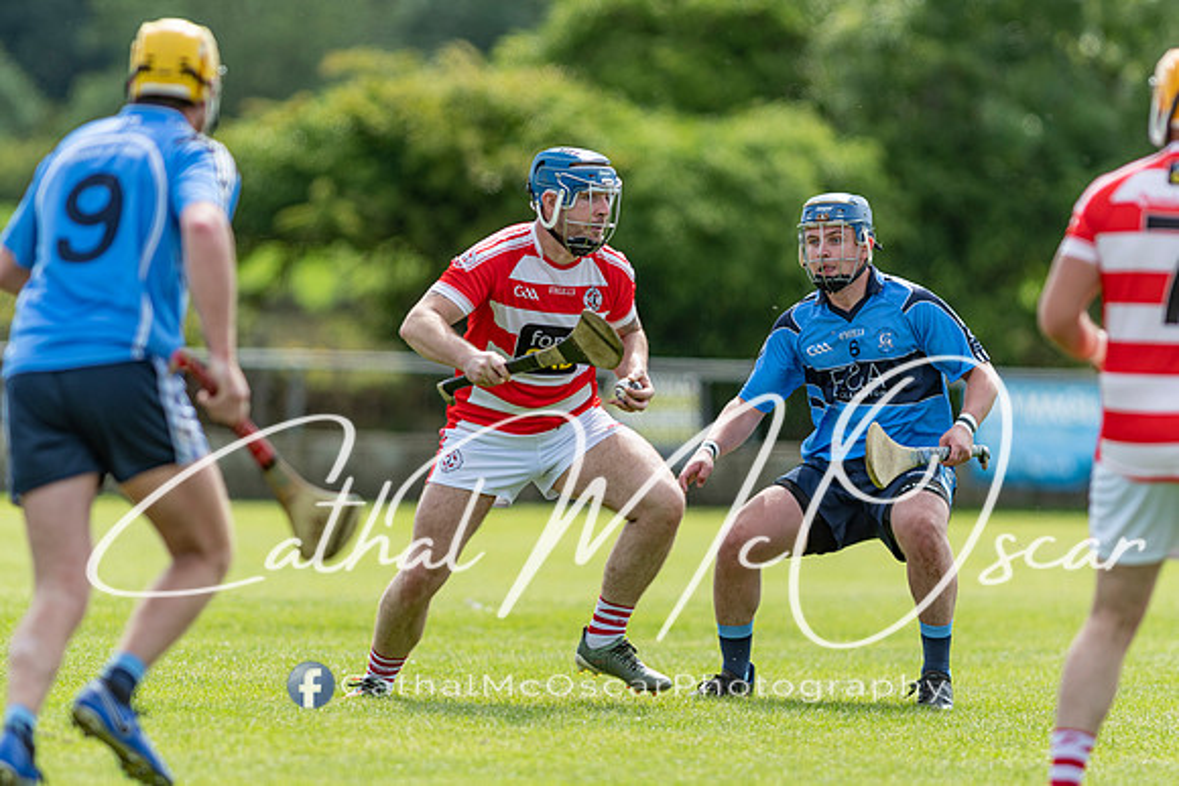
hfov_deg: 4.5
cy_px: 393
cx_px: 590
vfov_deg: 3.0
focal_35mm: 460
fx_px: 15066
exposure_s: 1/1600
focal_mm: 300
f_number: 2.8
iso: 100
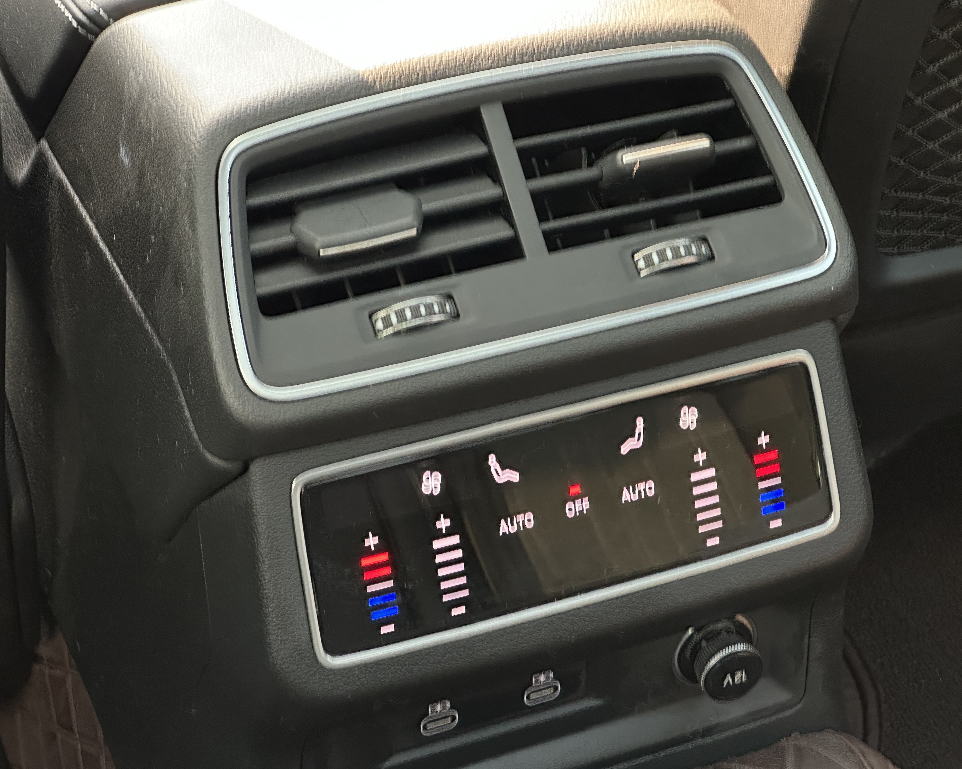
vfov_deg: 18.9
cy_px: 385
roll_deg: +0.3
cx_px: 493
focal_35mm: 81
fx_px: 2306
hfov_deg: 23.6
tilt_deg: -34.0
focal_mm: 9
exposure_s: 1/60
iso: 400
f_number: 2.8
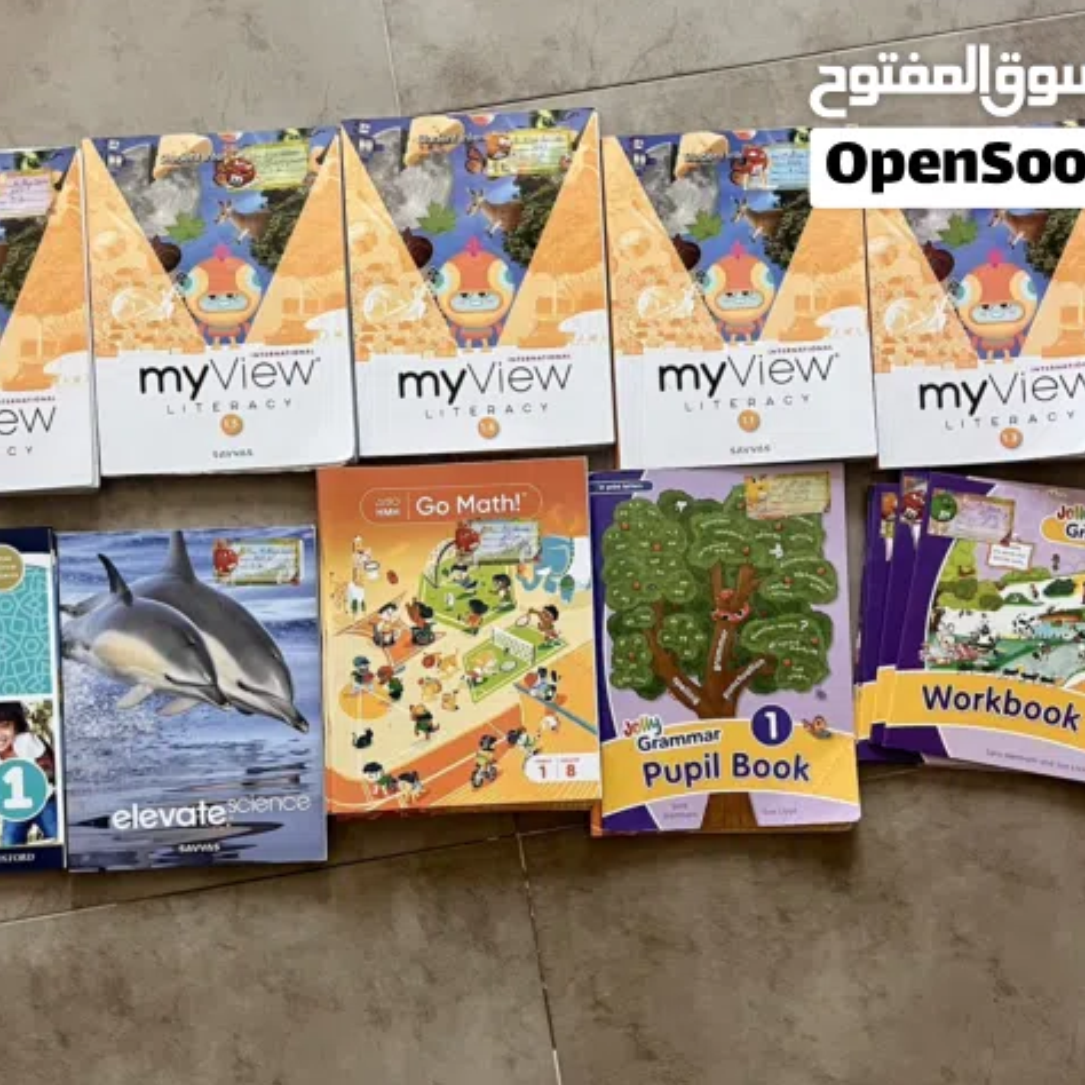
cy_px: 538
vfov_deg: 52.5
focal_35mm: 31
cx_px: 465
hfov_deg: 52.3
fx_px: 1099
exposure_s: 1/60
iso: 320
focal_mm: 5.1
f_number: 1.6
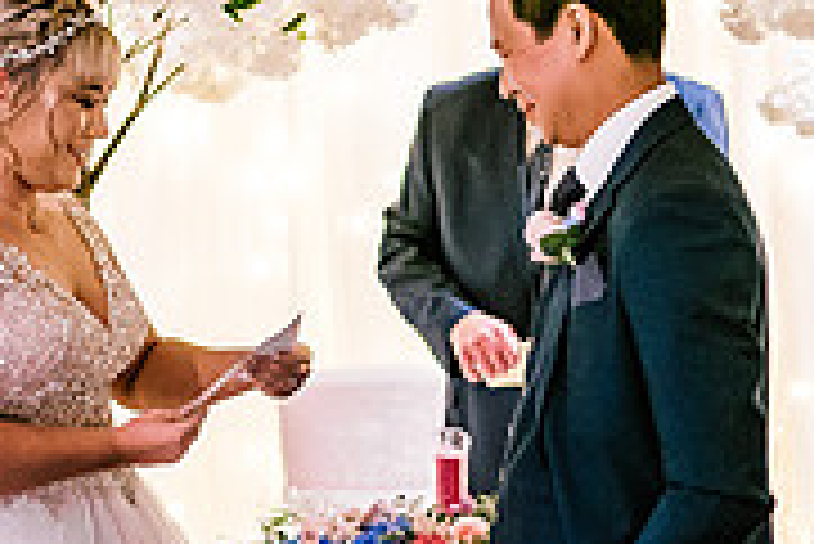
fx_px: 2534
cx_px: 333
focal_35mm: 112
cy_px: 438
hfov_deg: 18.2
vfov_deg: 12.2
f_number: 1.4
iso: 2500
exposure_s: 1/250
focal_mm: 35
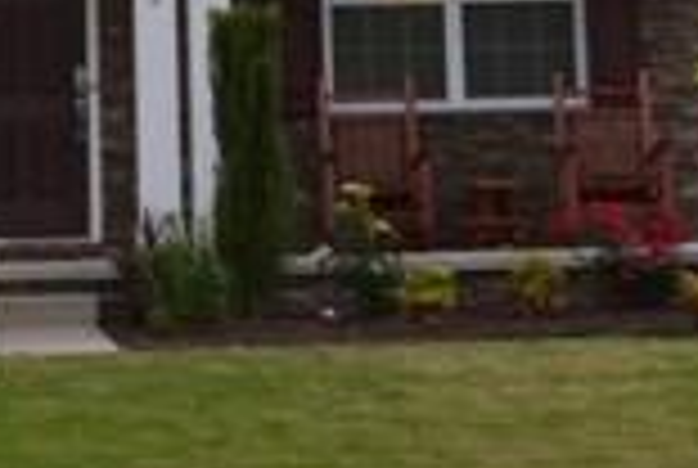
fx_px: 2642
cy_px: -164
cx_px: 117
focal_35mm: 136
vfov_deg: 9.9
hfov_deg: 14.9
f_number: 8
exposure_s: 1/200
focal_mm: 22
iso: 100
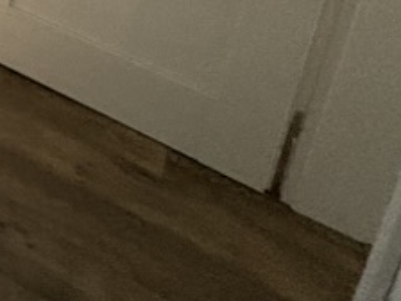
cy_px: -301
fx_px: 741
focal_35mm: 64
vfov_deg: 17.0
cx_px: -390
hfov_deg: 19.1
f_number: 2.2
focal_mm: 2.22
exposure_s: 1/60
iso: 800
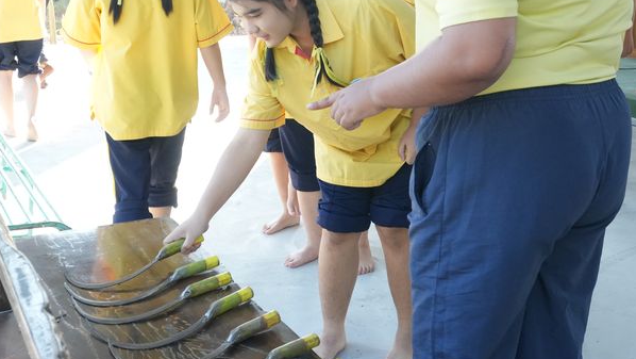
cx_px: 298
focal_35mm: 52
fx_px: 877
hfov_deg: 39.8
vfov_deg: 23.0
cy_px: 130
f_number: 6.3
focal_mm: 24
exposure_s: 1/250
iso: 1600
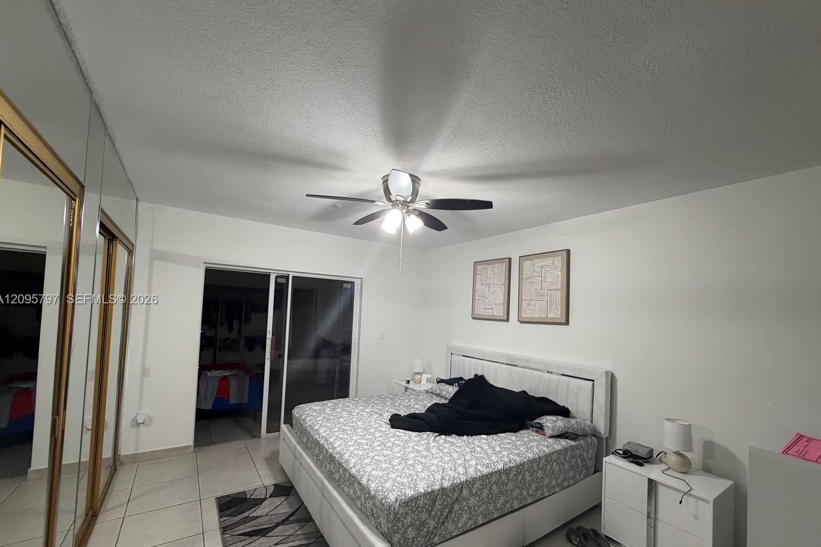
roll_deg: -1.7
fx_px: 342
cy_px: 300
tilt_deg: +1.9
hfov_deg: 100.4
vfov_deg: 77.1
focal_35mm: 15
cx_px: 416
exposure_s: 1/60
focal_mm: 2.22
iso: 320
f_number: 2.2
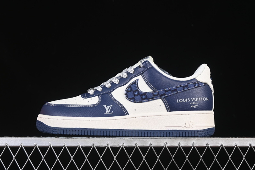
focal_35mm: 76
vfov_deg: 18.0
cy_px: 84
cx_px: 127
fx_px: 538
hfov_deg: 26.6
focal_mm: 50
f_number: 7.1
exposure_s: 1/80
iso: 160
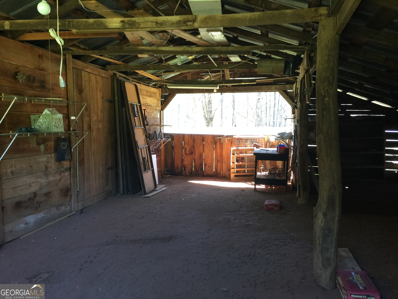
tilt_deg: -4.3
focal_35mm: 29
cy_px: 150
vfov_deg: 48.2
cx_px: 199
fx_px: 333
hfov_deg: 61.7
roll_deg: -1.5
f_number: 2.2
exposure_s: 1/30
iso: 32
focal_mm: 4.15
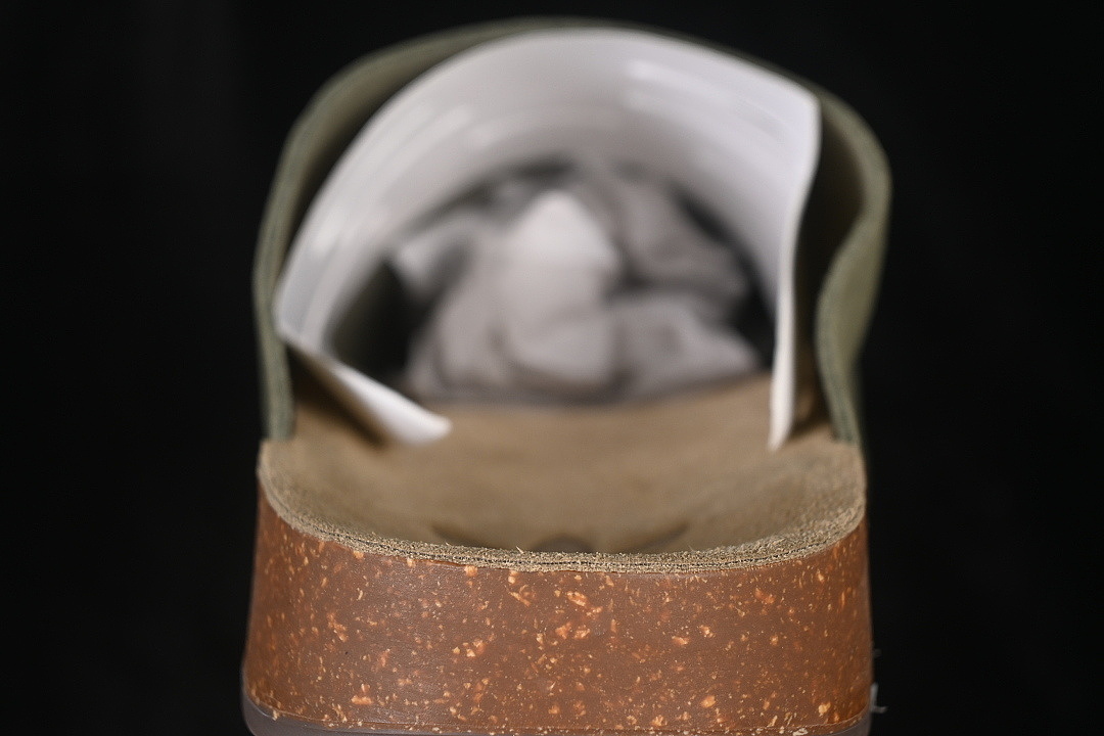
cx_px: 552
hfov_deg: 27.0
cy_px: 368
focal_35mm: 75
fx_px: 2300
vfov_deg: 18.2
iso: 160
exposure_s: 1/60
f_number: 6.3
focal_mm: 50
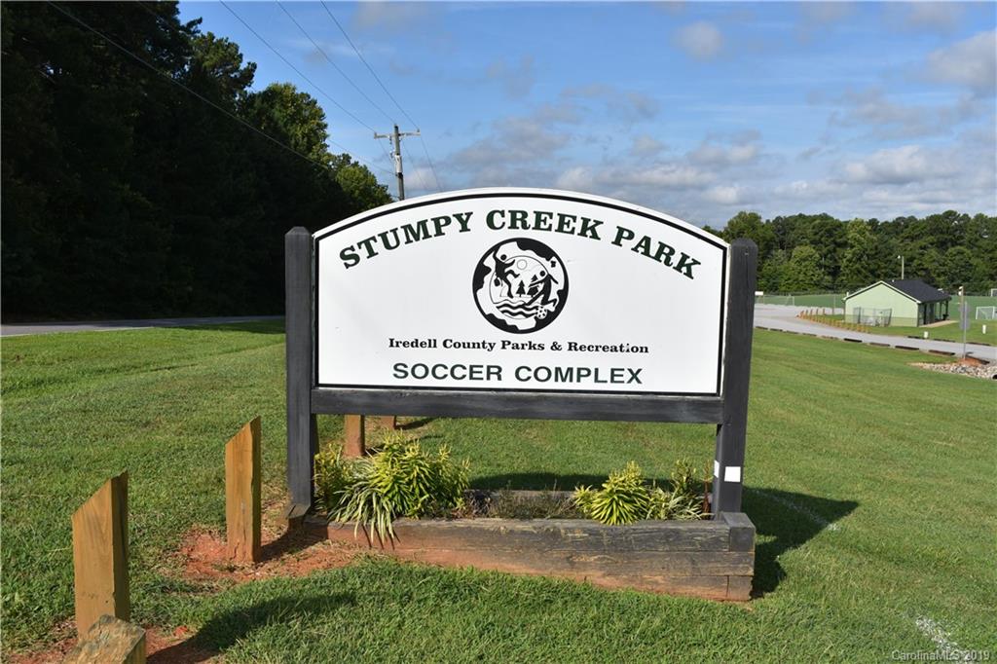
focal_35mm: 33
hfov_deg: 57.2
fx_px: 914
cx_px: 498
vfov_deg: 39.9
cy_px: 332
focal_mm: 22
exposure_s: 1/250
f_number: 10
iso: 100
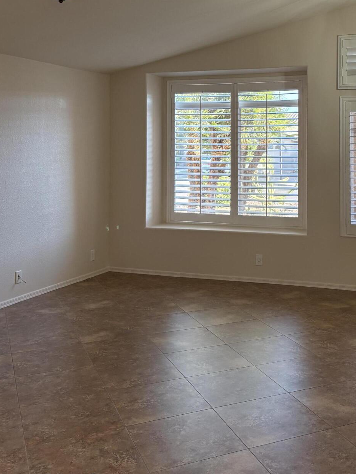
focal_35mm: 42
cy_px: 135
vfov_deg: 43.7
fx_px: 576
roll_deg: -1.1
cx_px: 259
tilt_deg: +1.2
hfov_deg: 33.8
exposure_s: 1/120
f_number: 1.6
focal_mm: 5.96
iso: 125
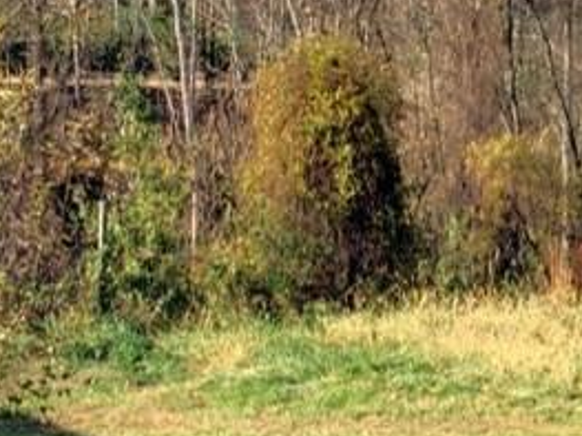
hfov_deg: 16.9
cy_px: 266
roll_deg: -0.2
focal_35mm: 113
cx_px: 622
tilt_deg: -9.2
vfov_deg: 13.1
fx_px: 1899
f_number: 2.2
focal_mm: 4.15
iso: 25
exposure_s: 1/705
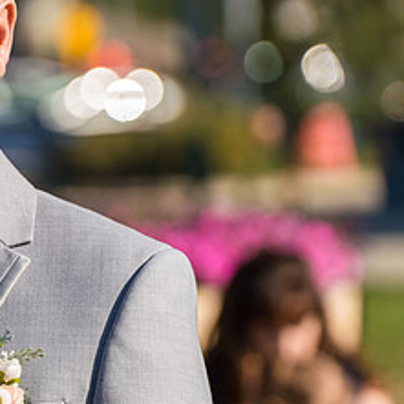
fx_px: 4423
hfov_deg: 5.2
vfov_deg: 5.2
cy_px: 229
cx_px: -108
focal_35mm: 335
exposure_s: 1/2000
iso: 250
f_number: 4
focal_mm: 150
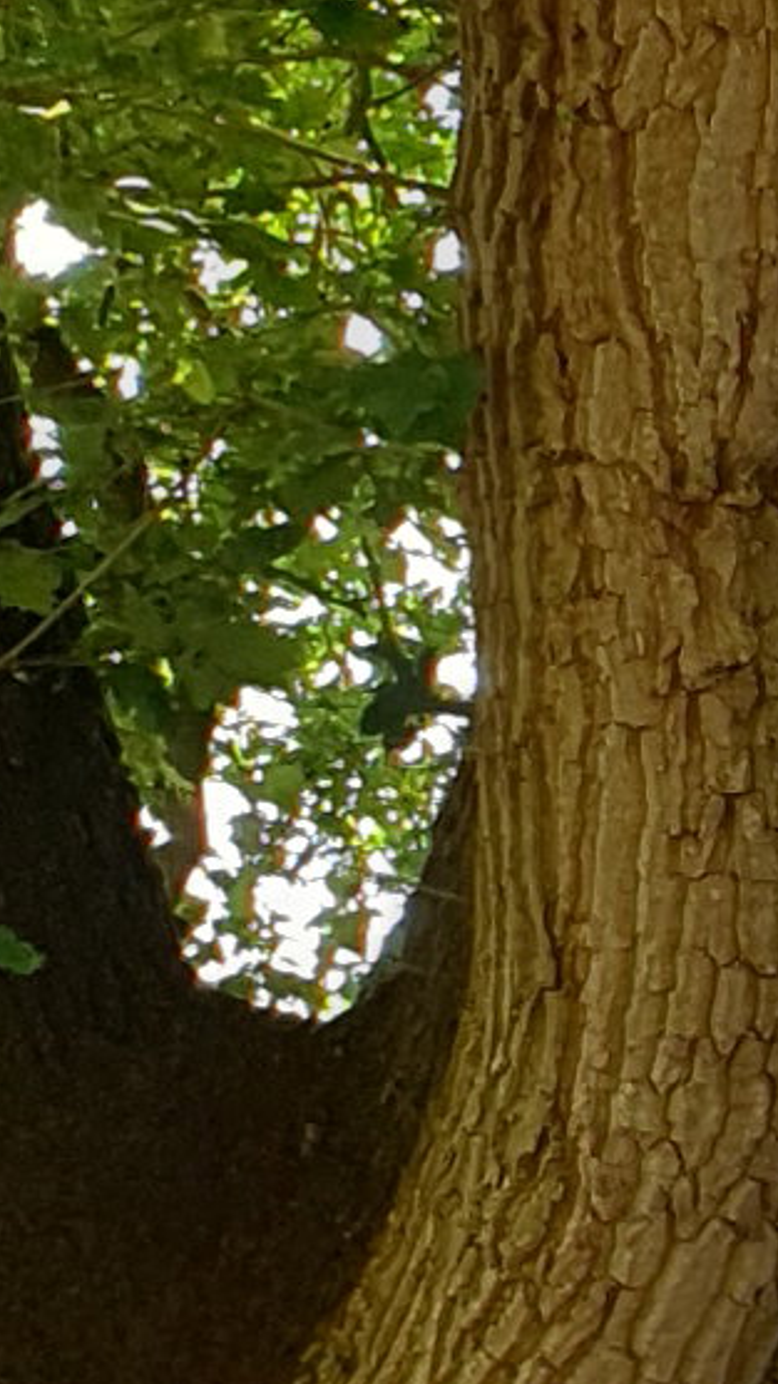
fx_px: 7524
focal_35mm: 205
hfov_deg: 5.1
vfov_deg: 10.5
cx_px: 3480
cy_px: 805
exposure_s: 1/205
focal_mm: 4.3
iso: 50
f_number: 2.4
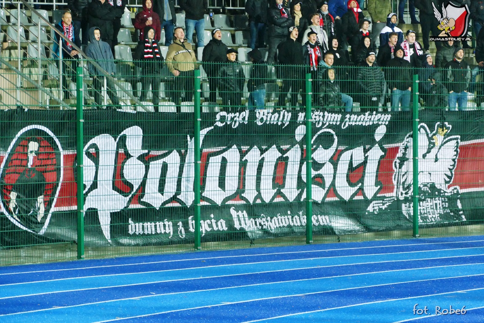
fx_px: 2501
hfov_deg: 11.1
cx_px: 242
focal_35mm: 186
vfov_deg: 7.4
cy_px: 162
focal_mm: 67.72
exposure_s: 1/80
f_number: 4
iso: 1600
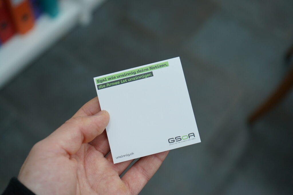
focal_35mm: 46
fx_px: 374
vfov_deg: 29.3
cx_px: 146
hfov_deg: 42.7
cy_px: 98
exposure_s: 1/60
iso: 500
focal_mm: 46
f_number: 4.5
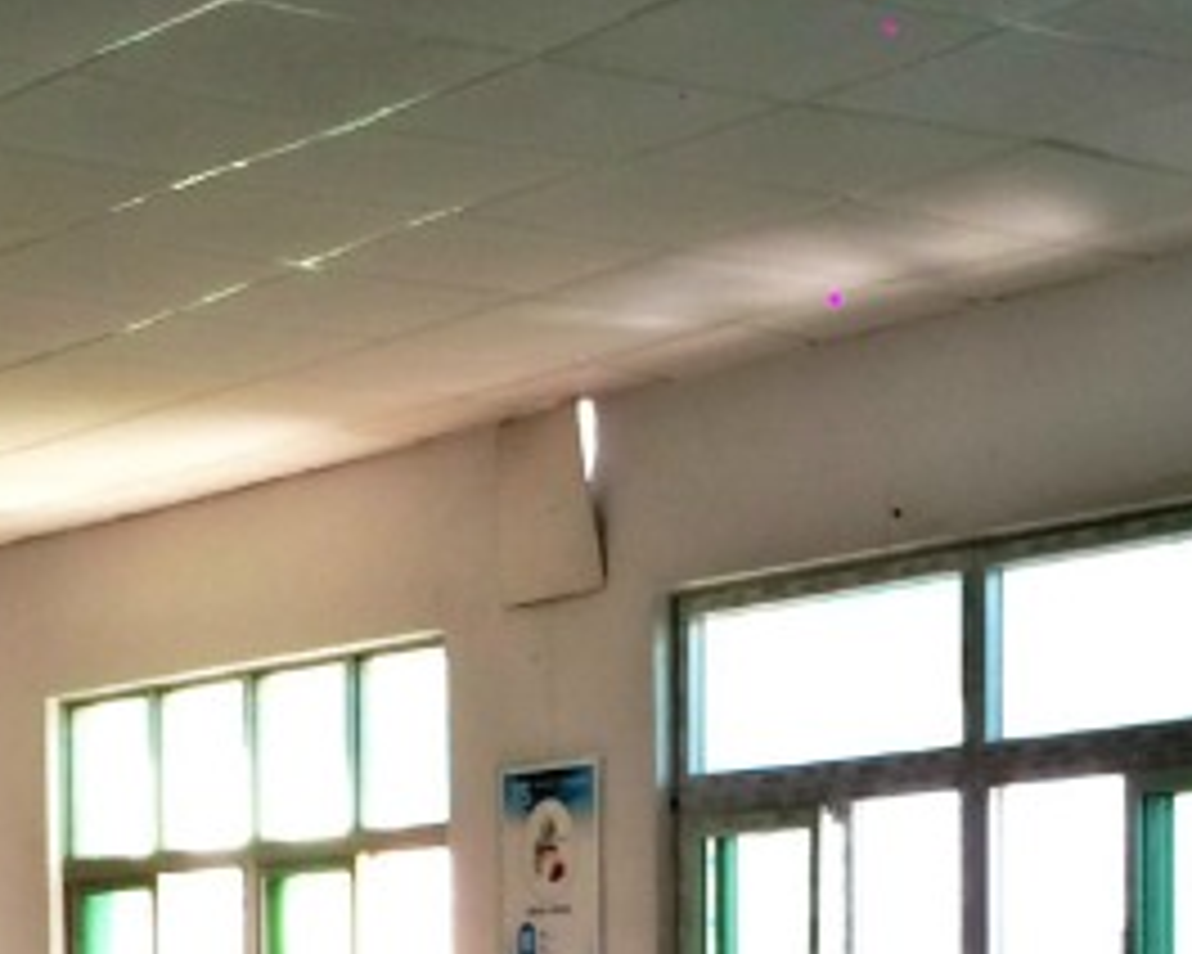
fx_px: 3775
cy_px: 1318
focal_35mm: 107
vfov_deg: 13.7
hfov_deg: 17.9
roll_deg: +0.0
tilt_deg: -4.5
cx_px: 769
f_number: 2.2
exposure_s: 1/30
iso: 100
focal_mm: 4.15
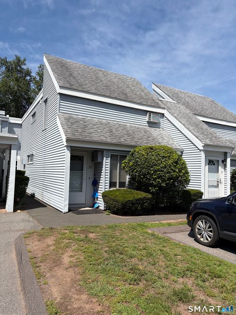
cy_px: 158
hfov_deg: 53.0
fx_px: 236
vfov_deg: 67.3
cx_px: 118
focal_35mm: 26
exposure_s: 1/5348
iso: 64
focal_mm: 5.96
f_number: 1.6
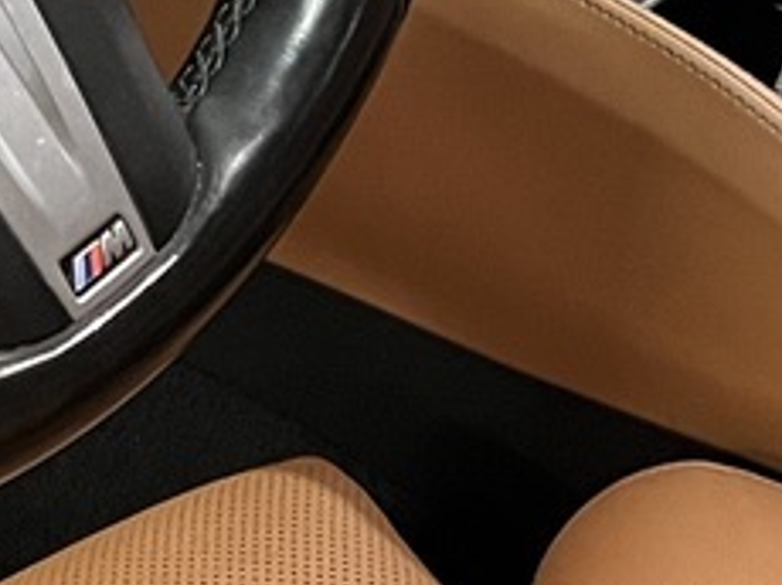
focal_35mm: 163
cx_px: 34
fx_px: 3678
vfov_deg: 8.9
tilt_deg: -31.0
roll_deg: +0.0
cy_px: -275
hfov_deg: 12.0
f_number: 1.6
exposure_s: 1/33
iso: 640
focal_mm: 5.1
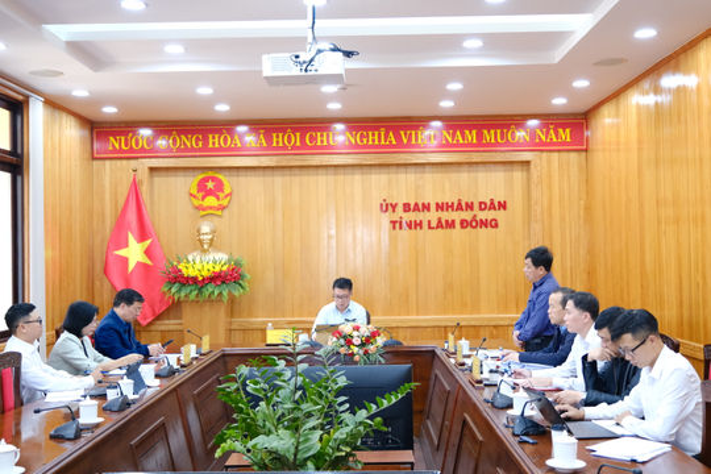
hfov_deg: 47.4
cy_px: 237
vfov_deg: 32.6
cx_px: 356
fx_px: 810
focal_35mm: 41
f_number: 4
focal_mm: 27.5
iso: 3200
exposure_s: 1/200
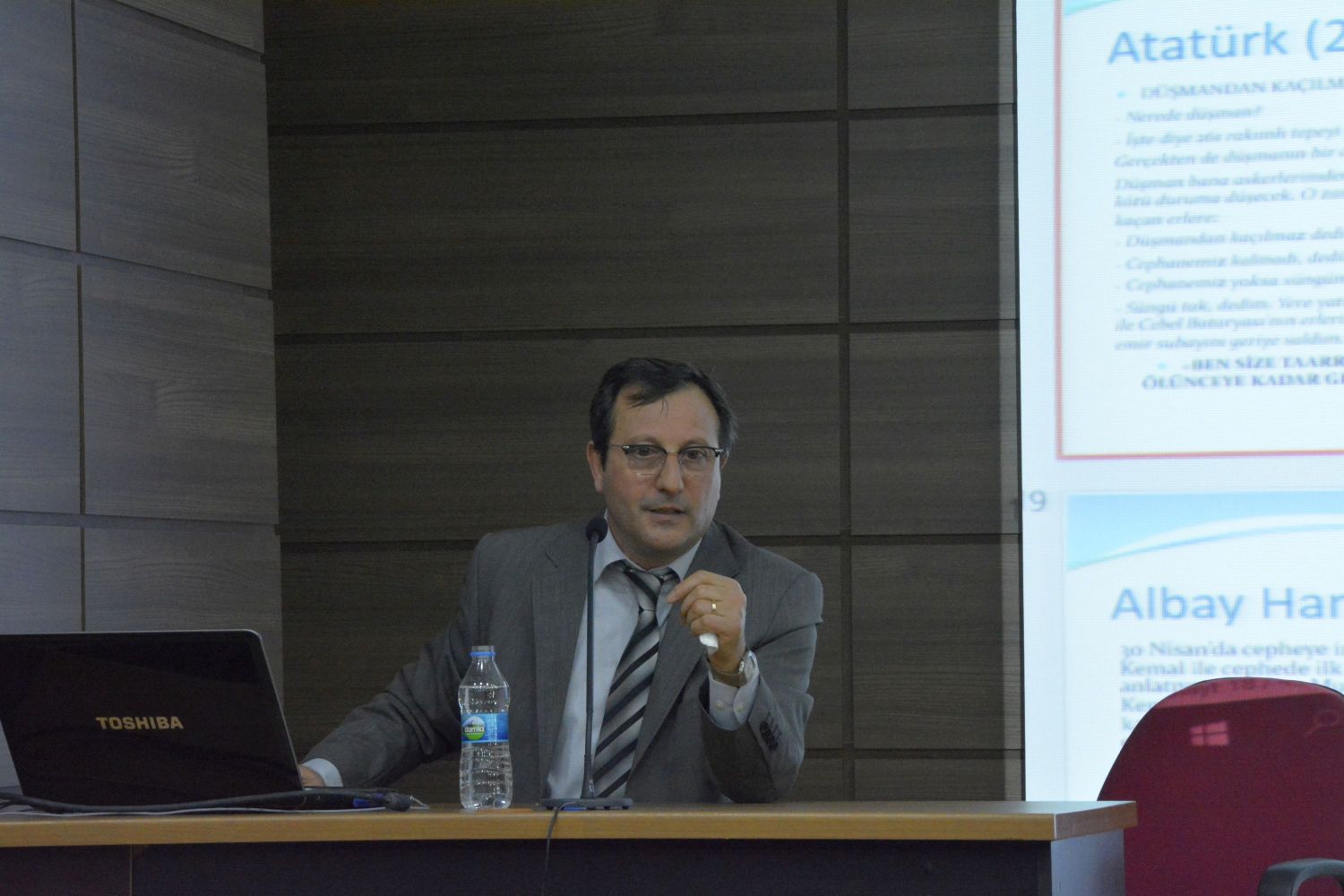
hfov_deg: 13.0
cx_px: 672
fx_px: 5880
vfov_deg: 8.7
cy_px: 448
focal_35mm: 158
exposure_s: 1/25
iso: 6400
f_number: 13
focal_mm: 105
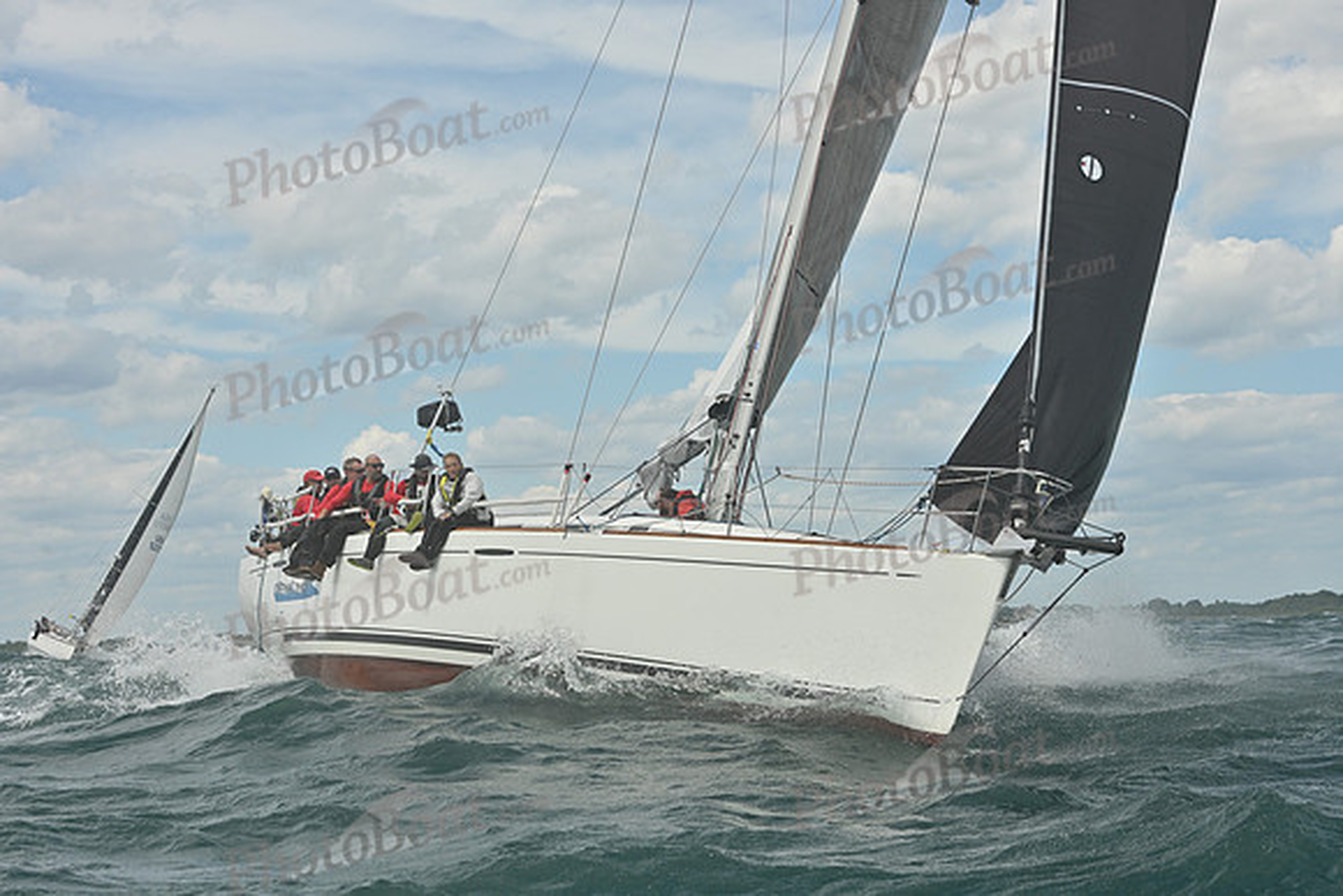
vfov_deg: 16.7
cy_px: 448
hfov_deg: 24.8
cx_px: 672
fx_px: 3060
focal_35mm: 82
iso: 320
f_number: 10
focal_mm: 82
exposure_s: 1/1250
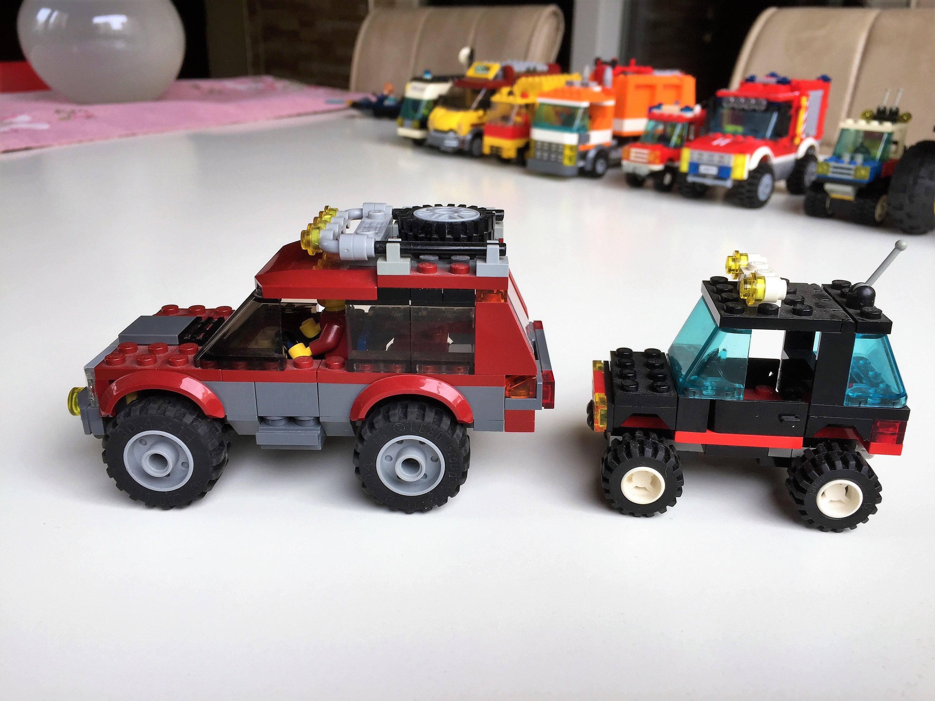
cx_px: 468
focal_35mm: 29
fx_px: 783
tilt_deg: -23.6
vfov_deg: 48.2
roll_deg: -1.1
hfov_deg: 61.7
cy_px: 350
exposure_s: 1/124
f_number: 2.2
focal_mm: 4.15
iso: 32
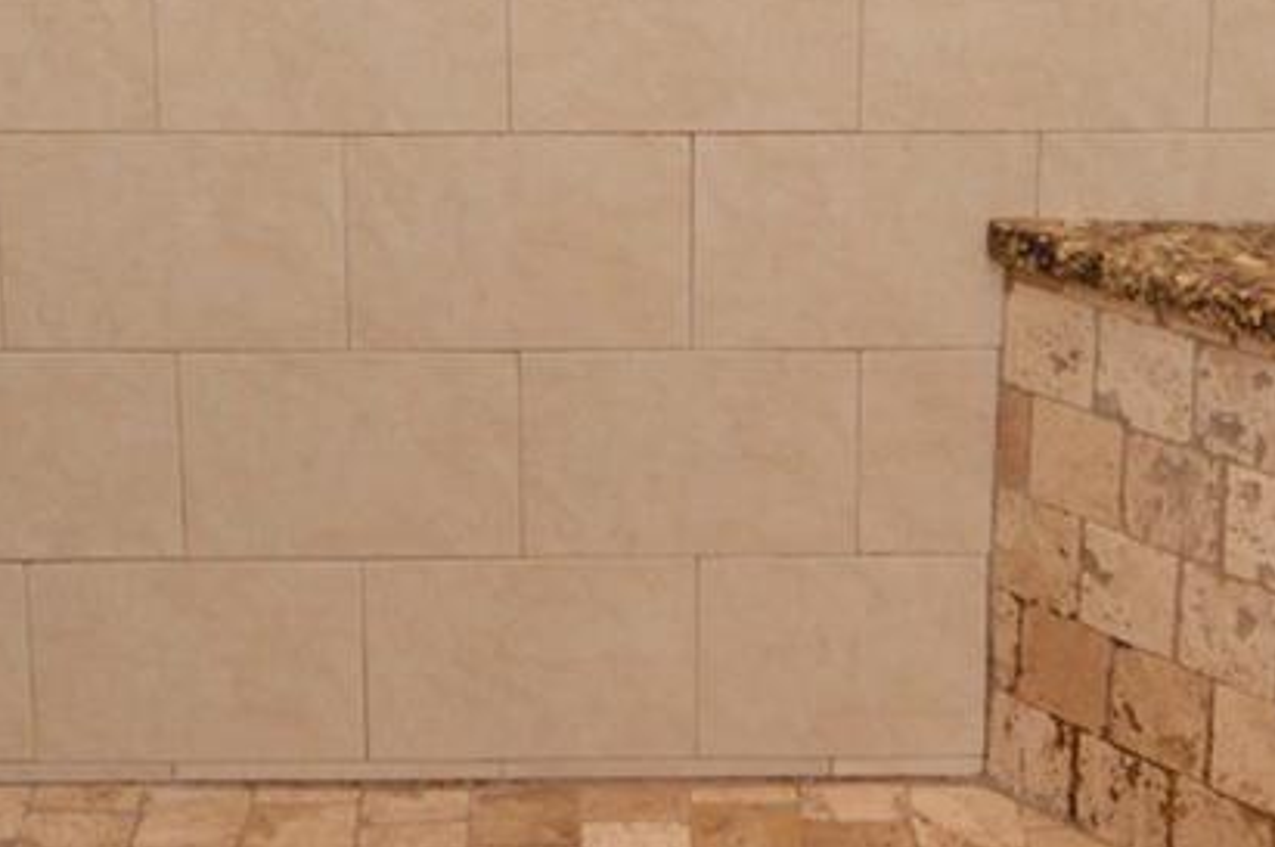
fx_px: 2476
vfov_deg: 19.0
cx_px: 617
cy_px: 39
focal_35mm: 70
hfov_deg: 28.9
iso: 450
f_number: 4
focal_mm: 12
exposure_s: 1/60
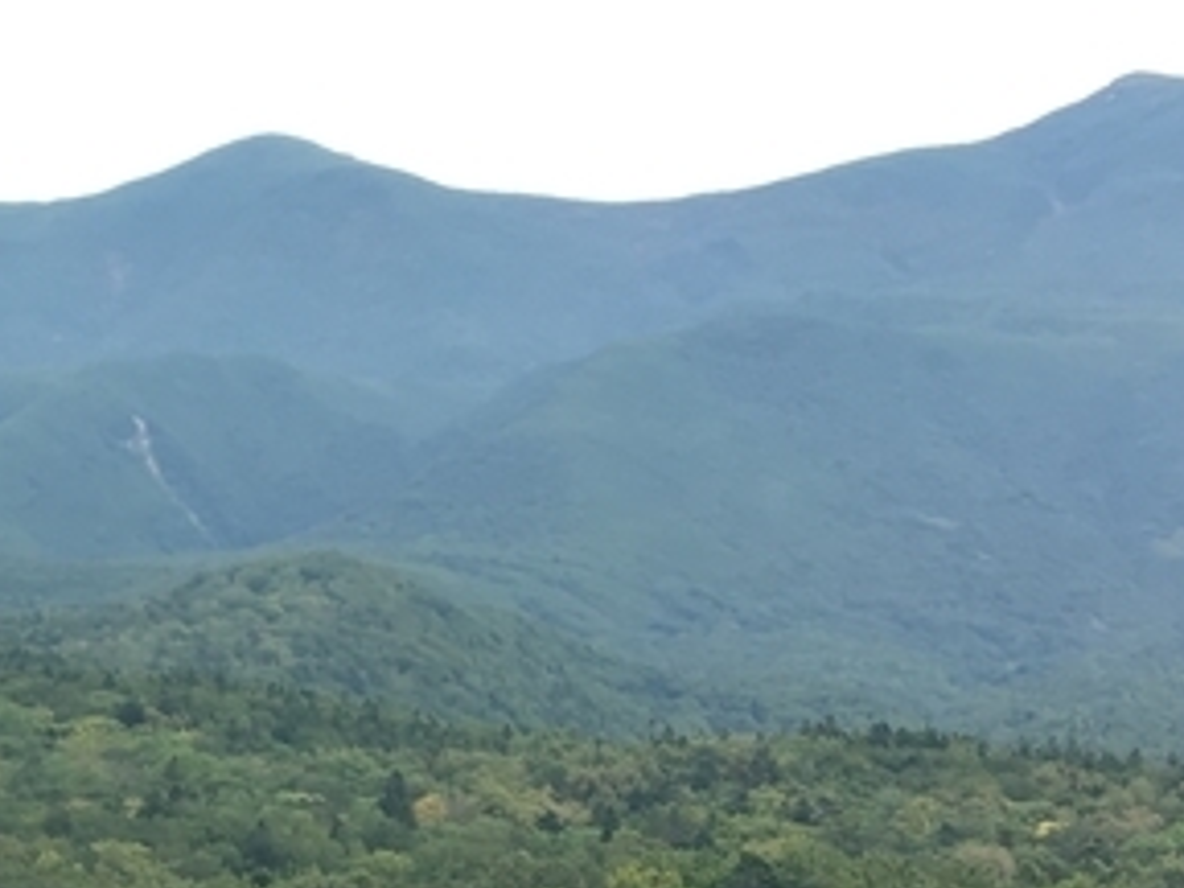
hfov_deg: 15.2
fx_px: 4139
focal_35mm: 121
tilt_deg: +7.3
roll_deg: -1.8
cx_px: -539
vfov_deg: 12.2
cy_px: 477
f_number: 2.2
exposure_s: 1/487
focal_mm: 4.15
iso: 25
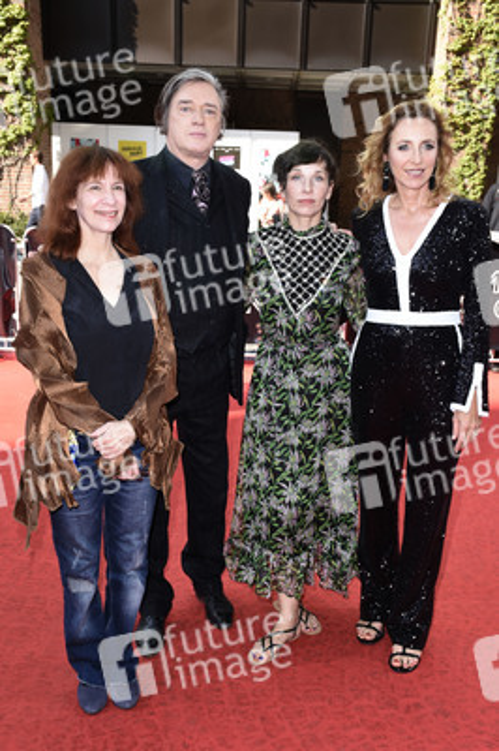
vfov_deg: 53.2
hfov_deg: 36.8
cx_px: 250
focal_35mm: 36
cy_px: 376
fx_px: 750
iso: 160
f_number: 6.3
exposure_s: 1/125
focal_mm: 24
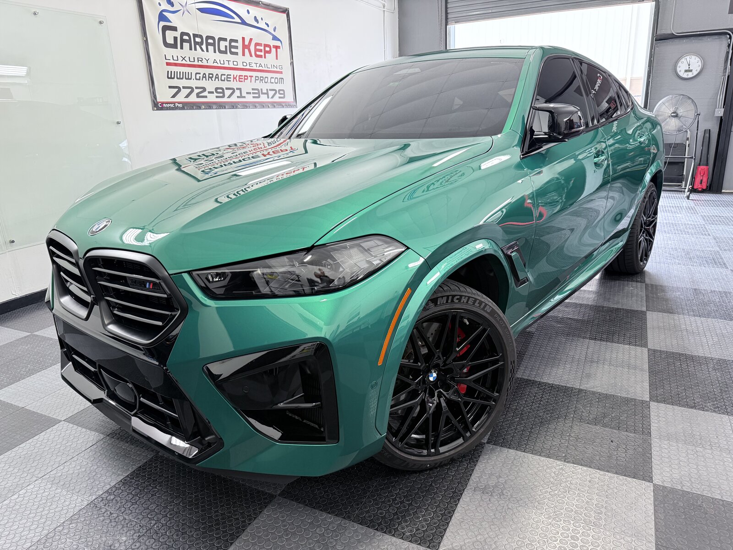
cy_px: 275
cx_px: 366
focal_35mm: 24
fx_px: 508
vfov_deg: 56.8
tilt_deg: -16.9
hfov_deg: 71.6
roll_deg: +2.4
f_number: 1.78
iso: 400
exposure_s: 1/120
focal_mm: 6.76
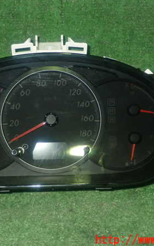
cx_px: 54
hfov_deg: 20.6
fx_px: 423
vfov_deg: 32.5
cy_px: 122
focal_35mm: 63
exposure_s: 1/40
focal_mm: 7.84
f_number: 9
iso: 800
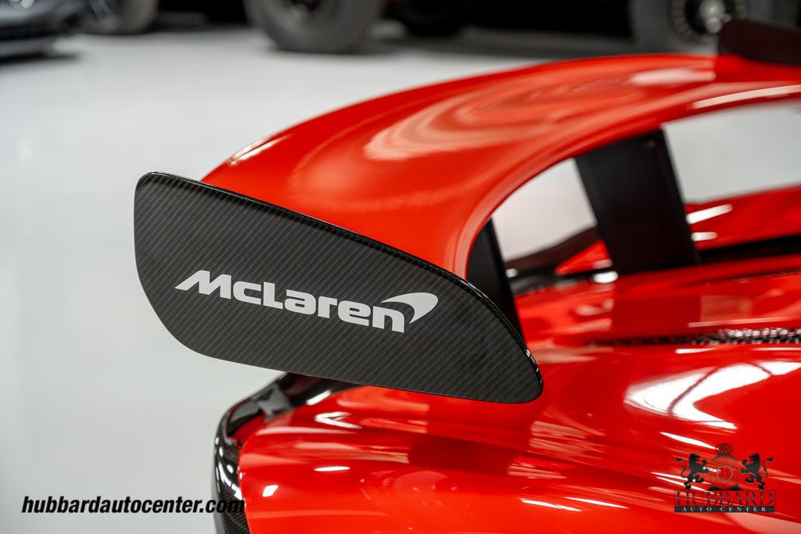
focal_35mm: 70
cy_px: 267
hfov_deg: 28.8
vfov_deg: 19.5
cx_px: 400
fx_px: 1558
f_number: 5
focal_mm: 70
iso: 800
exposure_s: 1/60
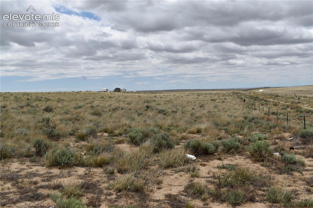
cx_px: 156
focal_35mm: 33
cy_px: 104
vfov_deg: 39.9
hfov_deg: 57.2
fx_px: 287
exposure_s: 1/400
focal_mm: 22
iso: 100
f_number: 10
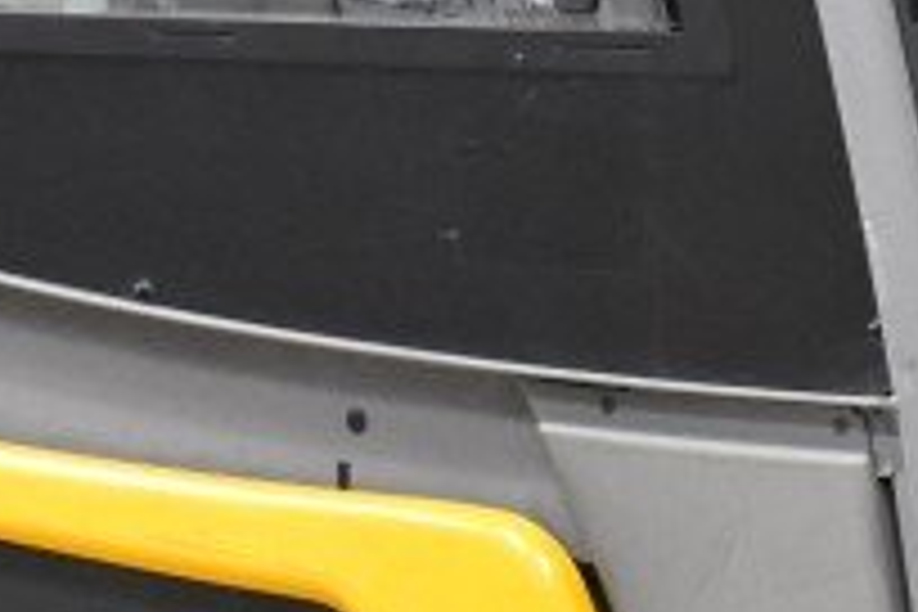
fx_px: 4947
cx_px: 972
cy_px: 351
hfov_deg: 10.5
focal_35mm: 194
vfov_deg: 7.1
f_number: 5
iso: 1600
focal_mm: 22
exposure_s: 1/30
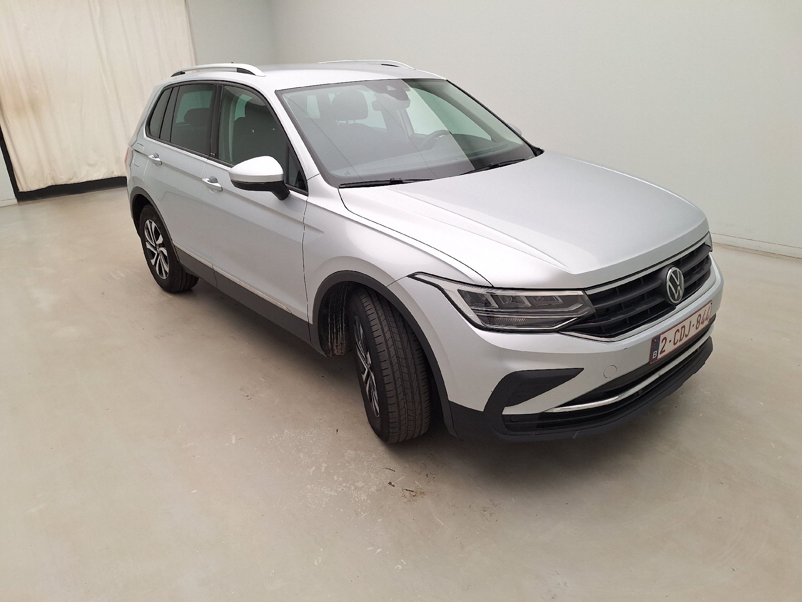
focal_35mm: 23
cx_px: 401
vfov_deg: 58.9
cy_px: 301
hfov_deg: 73.9
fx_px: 533
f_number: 1.8
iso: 40
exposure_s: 1/115
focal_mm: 5.54
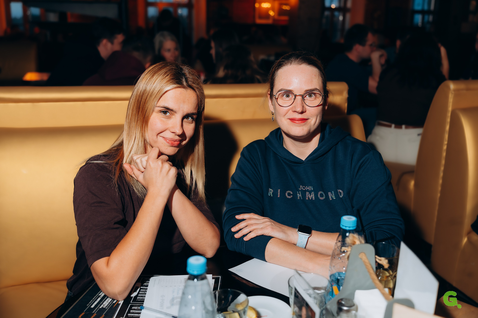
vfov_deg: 37.9
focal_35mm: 35
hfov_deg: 54.4
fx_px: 465
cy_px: 159
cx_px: 239
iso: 1000
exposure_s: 1/160
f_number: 3.2
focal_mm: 35
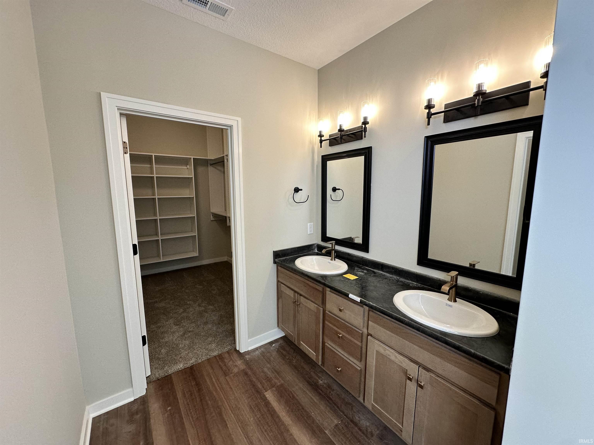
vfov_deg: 85.7
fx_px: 240
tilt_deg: -7.3
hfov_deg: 102.1
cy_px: 222
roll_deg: +0.0
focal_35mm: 14
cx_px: 297
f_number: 2.2
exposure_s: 1/120
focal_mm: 2.22
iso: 160
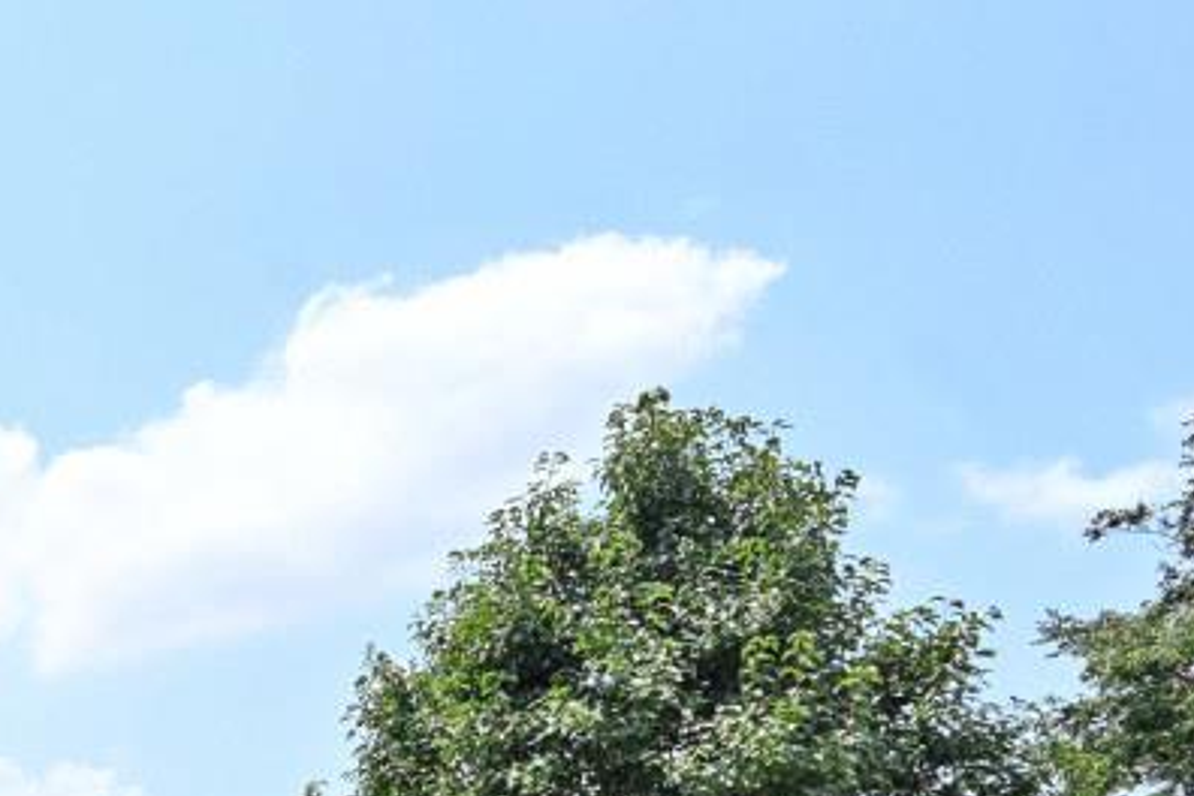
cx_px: -926
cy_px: 1143
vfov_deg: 21.9
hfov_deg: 22.6
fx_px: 1758
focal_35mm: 53
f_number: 6.3
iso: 100
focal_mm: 14
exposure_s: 1/320
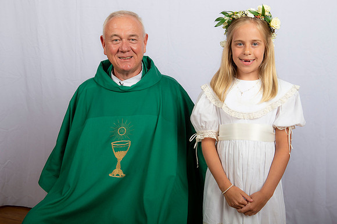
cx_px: 168
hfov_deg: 41.1
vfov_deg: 28.0
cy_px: 112
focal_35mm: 48
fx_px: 449
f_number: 8
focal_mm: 48
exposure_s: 1/200
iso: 320
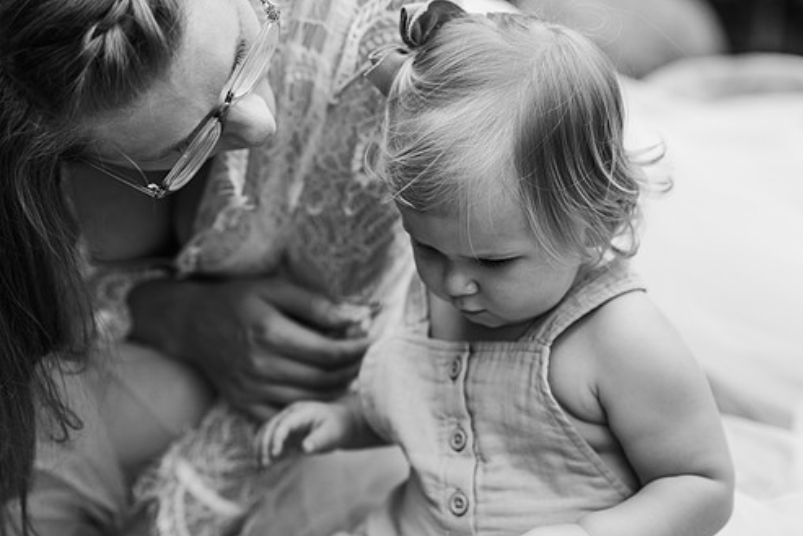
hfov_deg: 20.4
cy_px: 245
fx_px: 2231
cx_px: 393
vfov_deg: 13.7
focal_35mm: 100
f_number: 2.8
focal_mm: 85
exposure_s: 1/1600
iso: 500
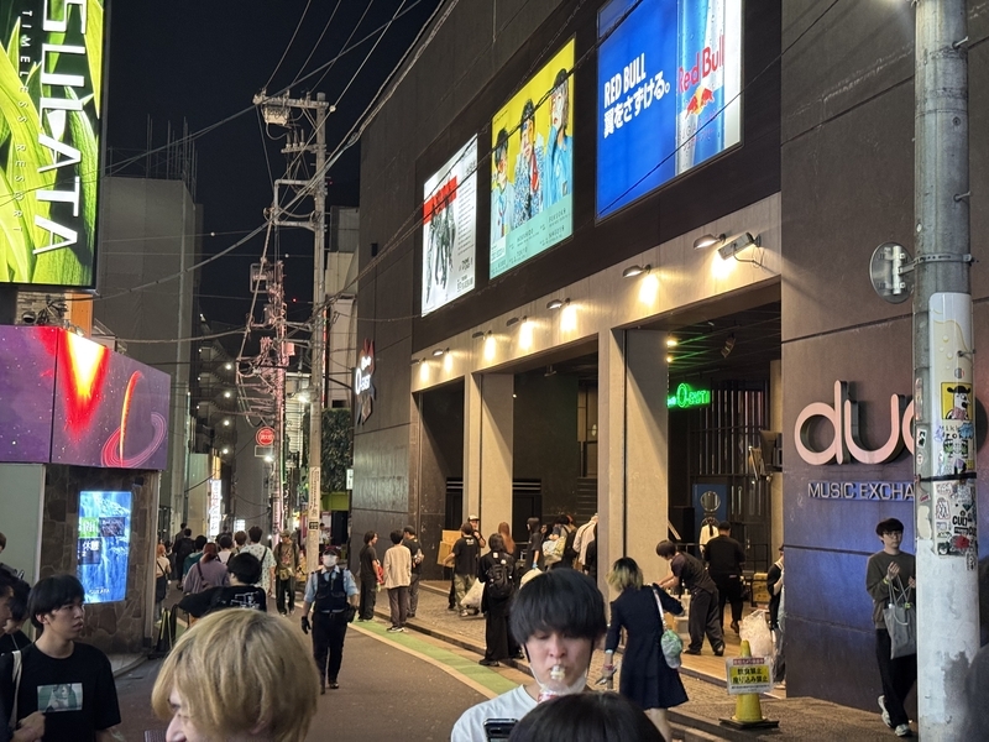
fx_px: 1371
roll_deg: -0.6
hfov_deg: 39.7
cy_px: 371
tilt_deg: +6.0
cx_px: 494
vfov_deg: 30.3
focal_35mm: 48
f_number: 1.78
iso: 250
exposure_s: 1/33
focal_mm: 6.76
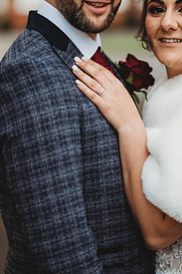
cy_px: 103
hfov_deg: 9.8
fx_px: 1055
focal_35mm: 139
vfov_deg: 14.8
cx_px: 125
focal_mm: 85
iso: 100
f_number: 1.8
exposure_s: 1/200
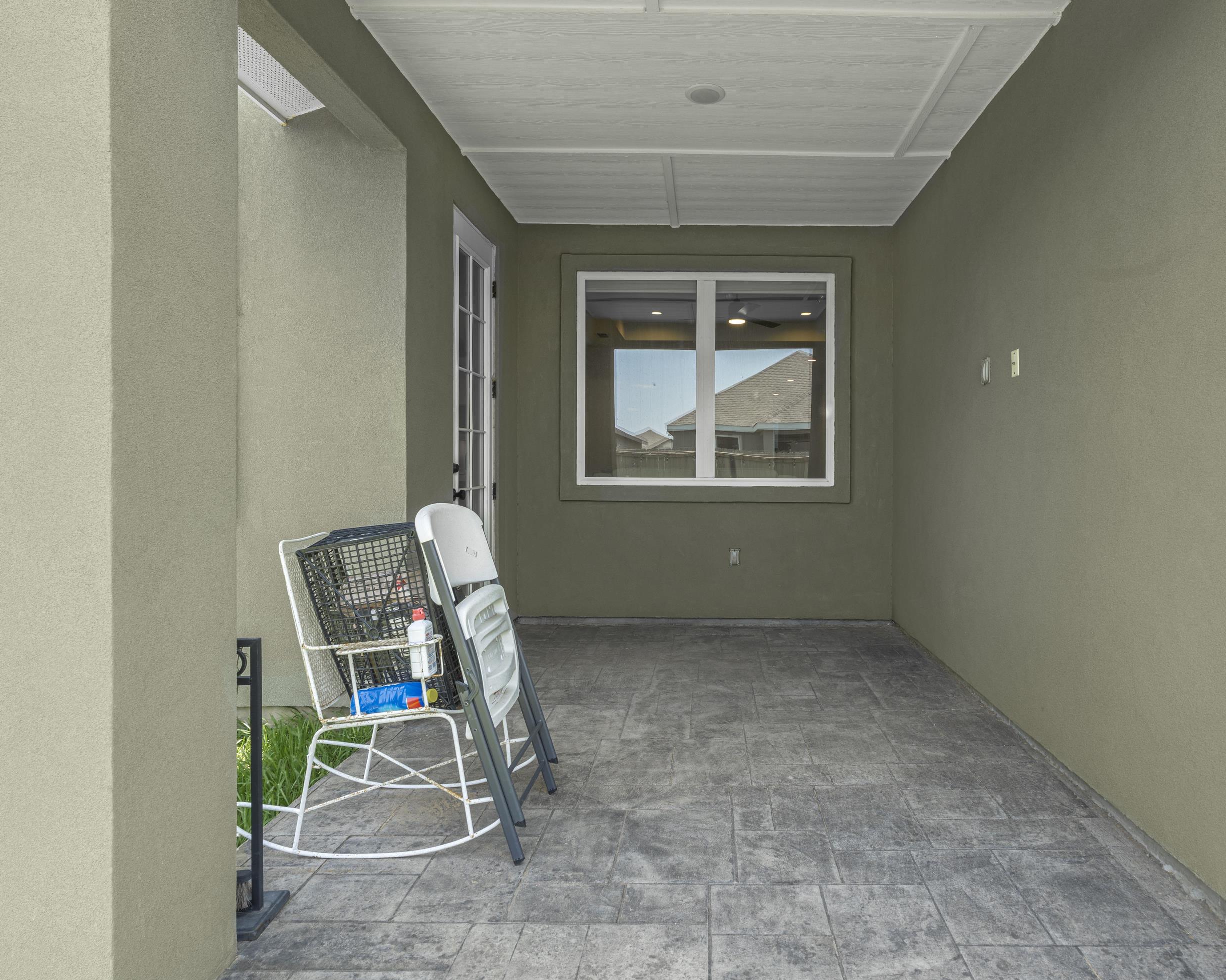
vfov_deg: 68.1
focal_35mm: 20
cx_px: 708
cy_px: 472
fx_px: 726
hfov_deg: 79.8
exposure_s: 1/15
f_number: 9
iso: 200
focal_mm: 17
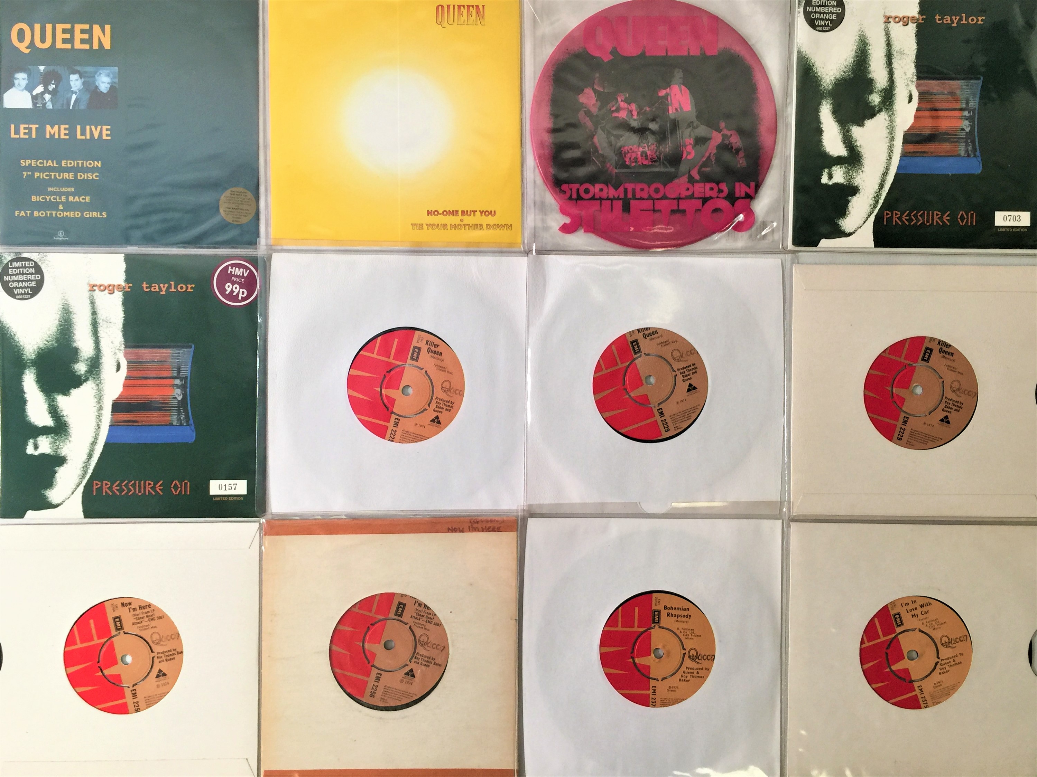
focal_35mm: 29
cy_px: 388
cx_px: 518
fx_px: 869
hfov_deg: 61.7
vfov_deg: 48.2
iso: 40
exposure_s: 1/33
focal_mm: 4.15
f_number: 2.2
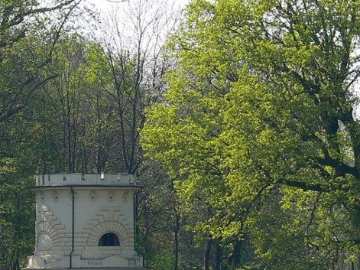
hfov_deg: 6.0
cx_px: 269
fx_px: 3441
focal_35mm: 331
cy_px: 156
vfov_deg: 4.5
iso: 80
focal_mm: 27.3
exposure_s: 1/200
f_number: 5.6
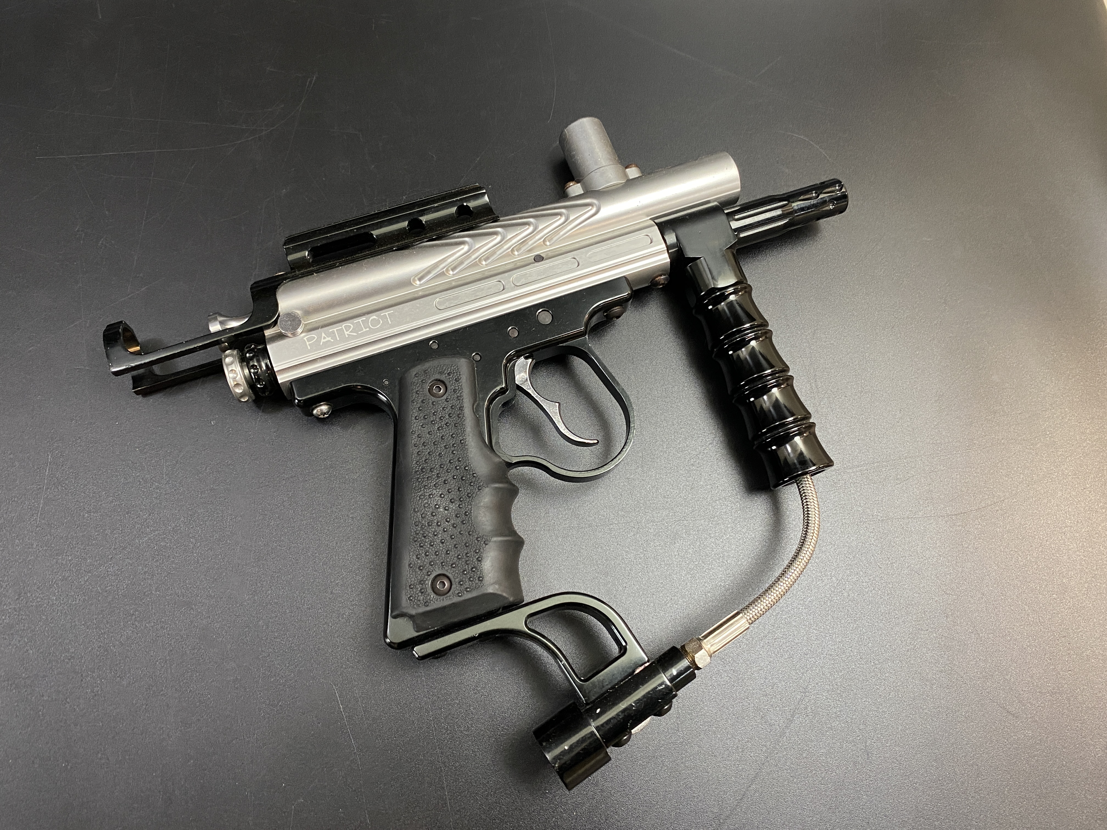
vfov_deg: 53.1
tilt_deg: -74.1
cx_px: 554
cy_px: 415
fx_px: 831
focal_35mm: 26
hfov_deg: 67.3
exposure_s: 1/60
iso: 250
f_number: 1.8
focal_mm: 4.25
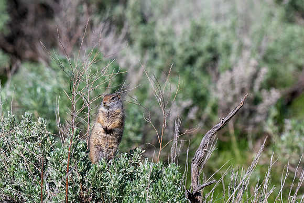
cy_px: 72
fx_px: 8862
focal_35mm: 1049
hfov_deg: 2.0
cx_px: 109
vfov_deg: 1.3
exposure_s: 1/1600
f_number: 10
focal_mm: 600
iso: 640
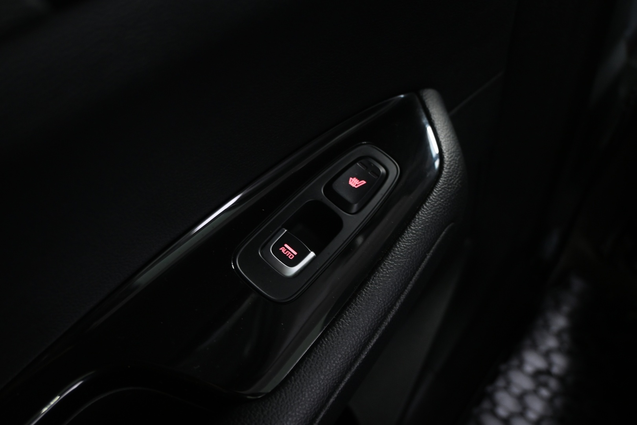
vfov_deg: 39.1
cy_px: 212
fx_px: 597
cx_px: 318
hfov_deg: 56.1
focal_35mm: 34
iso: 1000
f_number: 4
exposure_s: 1/1.3
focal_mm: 22.5
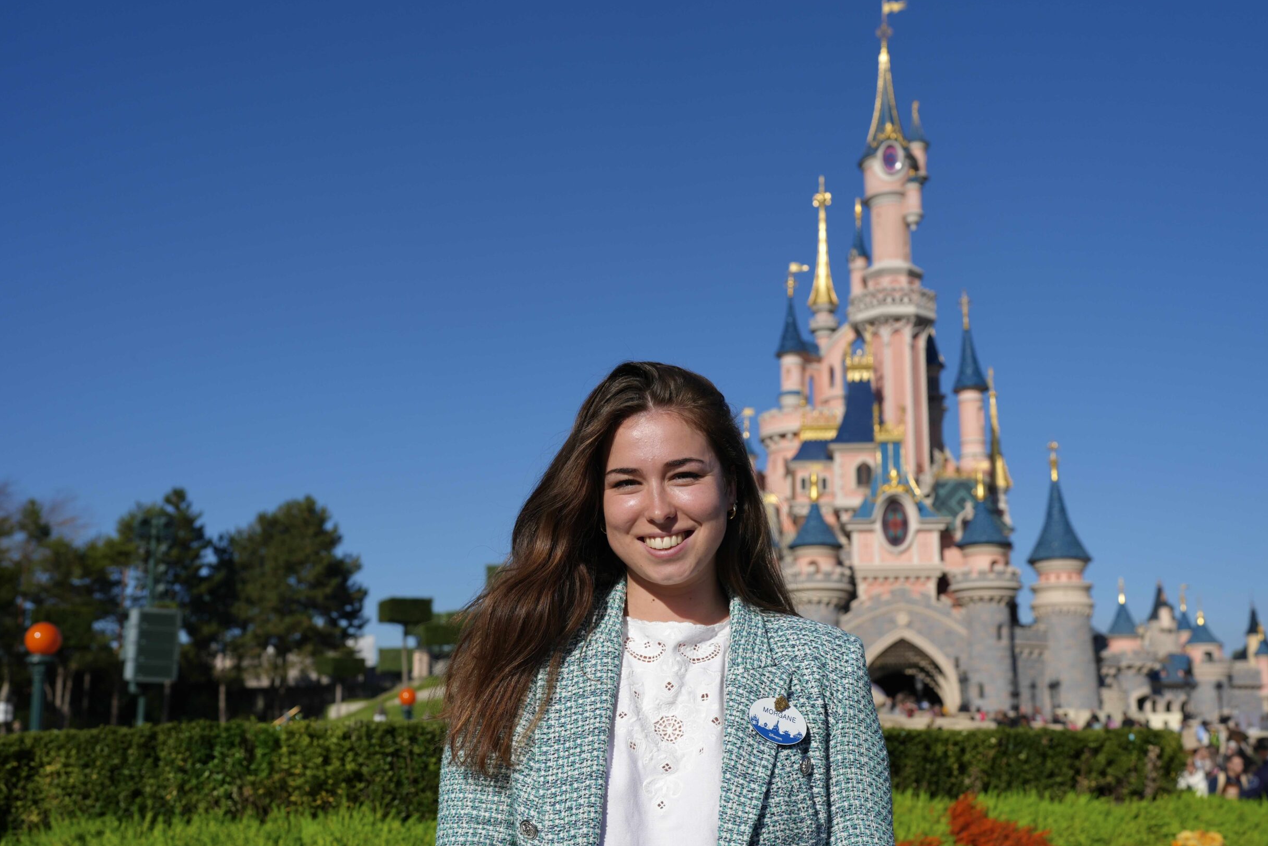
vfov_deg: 35.9
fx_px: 1303
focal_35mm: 37
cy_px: 441
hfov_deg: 51.9
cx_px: 669
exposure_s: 1/1250
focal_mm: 35
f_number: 5
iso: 100
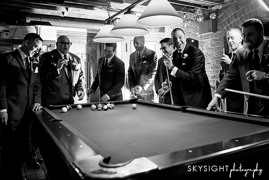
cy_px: 59
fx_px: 241
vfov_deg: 40.3
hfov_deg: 57.8
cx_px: 164
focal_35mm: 32
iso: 1250
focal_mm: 24
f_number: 2.8
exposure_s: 1/60
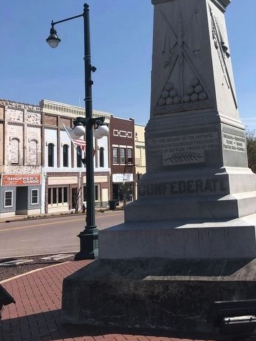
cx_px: 207
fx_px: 464
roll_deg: +2.4
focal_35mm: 47
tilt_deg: +12.5
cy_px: 90
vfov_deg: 39.5
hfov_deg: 30.1
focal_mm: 4
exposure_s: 1/2703
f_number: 1.8
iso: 20
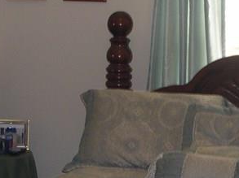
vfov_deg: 11.1
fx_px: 917
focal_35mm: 133
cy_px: 128
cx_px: 150
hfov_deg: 14.8
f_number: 2.8
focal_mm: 8
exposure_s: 1/30
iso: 100
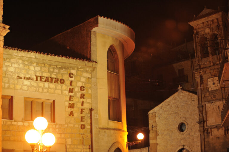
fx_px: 445
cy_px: 76
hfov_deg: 28.9
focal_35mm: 70
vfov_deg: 19.4
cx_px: 114
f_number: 4
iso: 1600
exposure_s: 1/40
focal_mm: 70
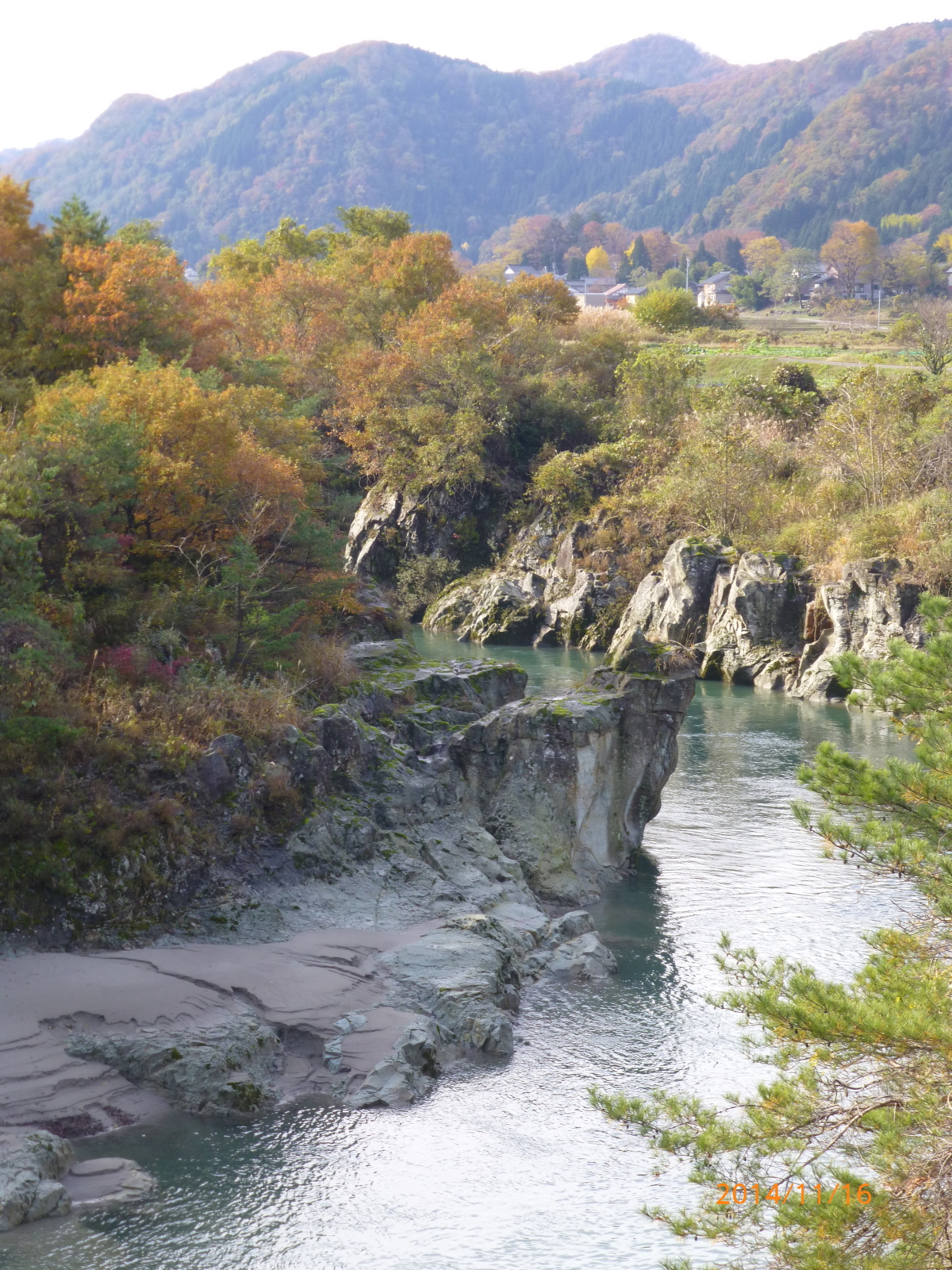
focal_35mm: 85
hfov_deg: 17.4
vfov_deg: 23.0
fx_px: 3117
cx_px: 476
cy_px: 635
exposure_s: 1/60
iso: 125
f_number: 5.2
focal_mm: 15.1
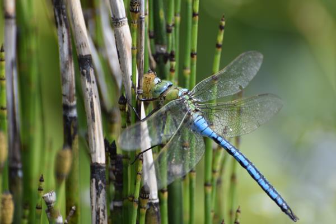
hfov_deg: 5.7
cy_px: 112
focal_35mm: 360
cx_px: 168
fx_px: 3360
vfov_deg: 3.8
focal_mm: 240
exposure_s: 1/500
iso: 200
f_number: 5.6
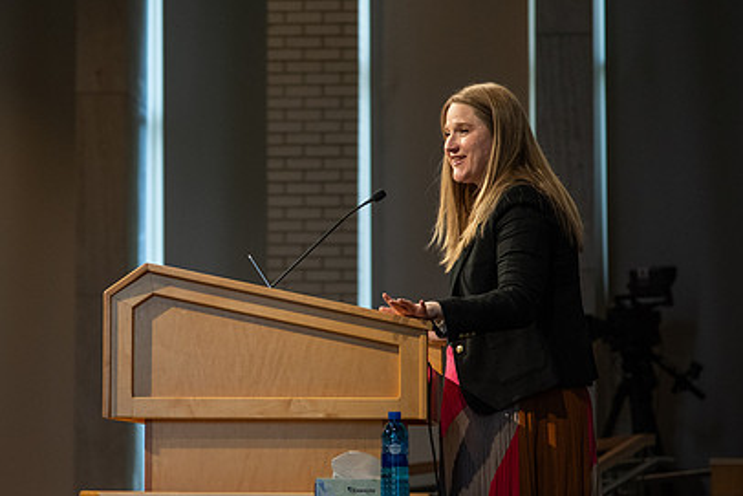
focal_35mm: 175
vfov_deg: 7.9
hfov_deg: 11.7
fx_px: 3613
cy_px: 235
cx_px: 253
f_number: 4
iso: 2000
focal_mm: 120
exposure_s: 1/250
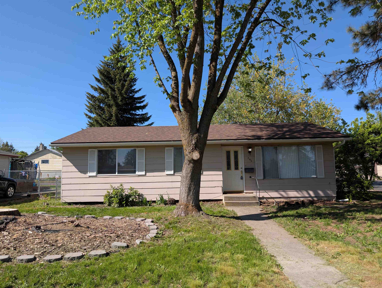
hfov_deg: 71.5
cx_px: 191
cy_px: 144
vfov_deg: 56.9
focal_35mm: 24
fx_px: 265
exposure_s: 1/863
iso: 22
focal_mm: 6.9
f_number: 1.68
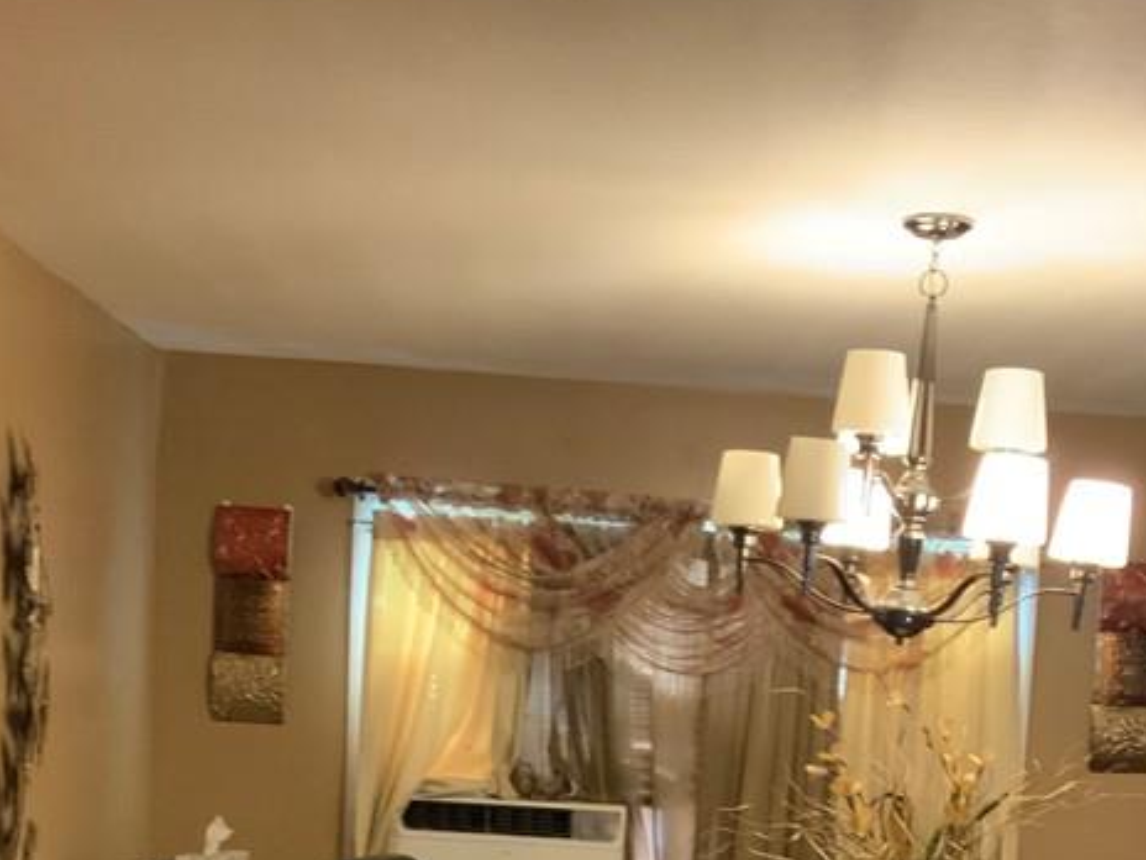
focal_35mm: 64
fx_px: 2119
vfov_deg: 21.9
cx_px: 689
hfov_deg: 30.2
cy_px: 912
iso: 400
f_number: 1.8
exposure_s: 1/30
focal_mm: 3
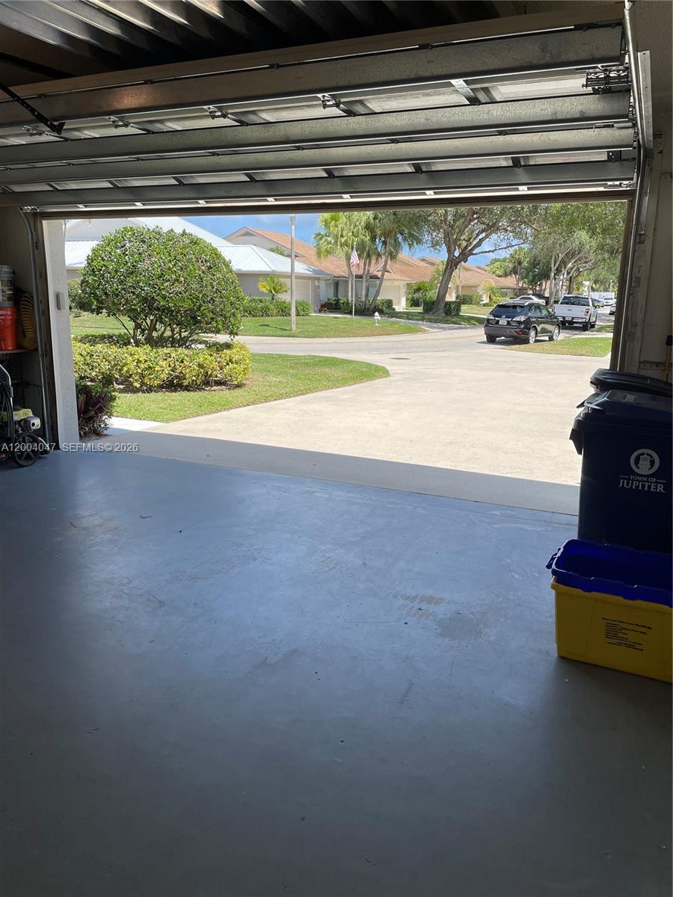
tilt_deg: -11.3
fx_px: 674
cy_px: 448
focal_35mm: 26
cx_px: 336
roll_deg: -0.4
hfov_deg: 53.1
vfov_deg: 67.3
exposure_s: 1/1949
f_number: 1.6
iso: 32
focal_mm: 4.2
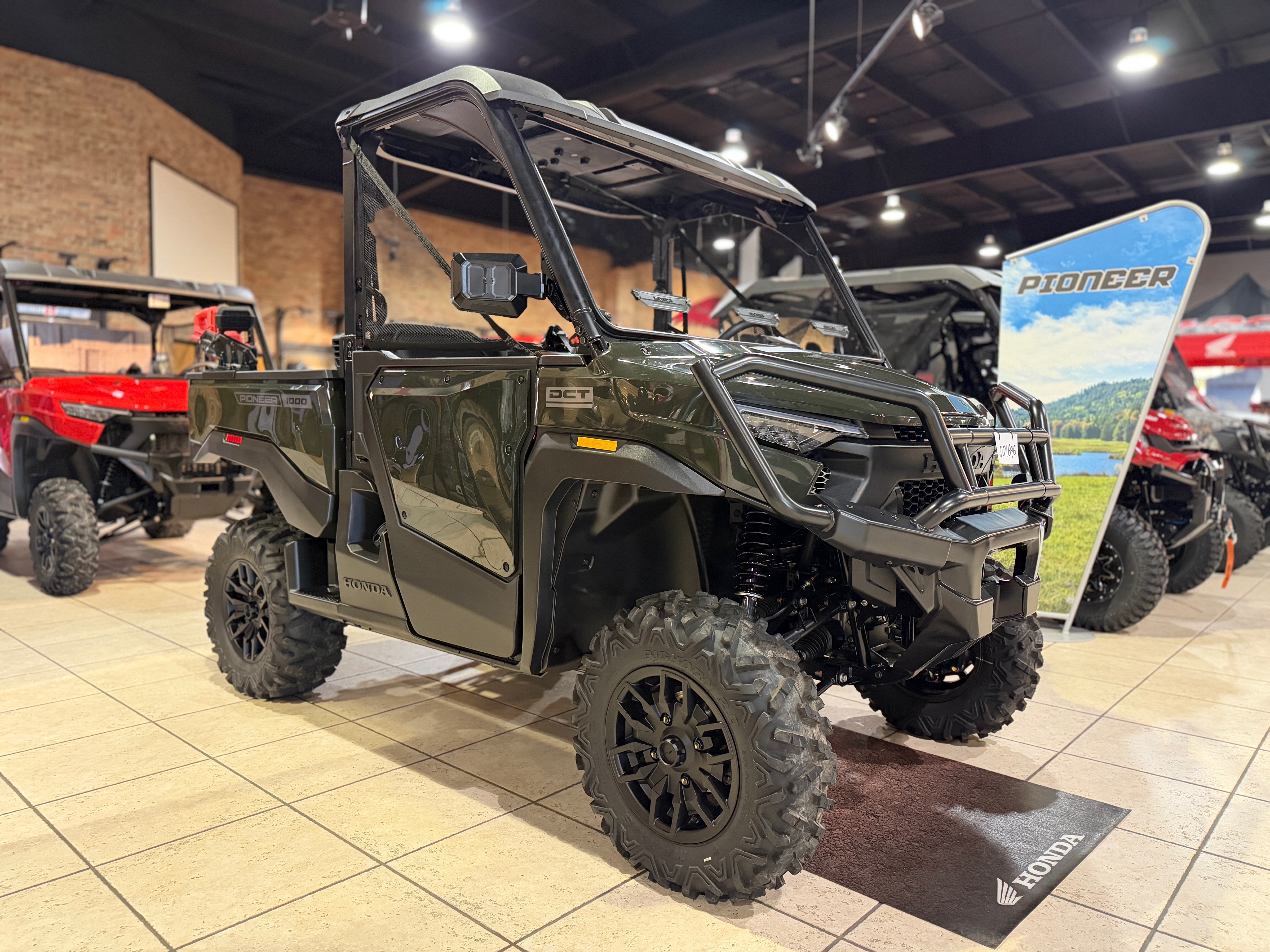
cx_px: 635
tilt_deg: -3.3
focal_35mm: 24
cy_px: 476
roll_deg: -1.0
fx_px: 880
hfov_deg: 71.6
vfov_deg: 56.8
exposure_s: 1/60
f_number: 1.78
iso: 500
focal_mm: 6.76
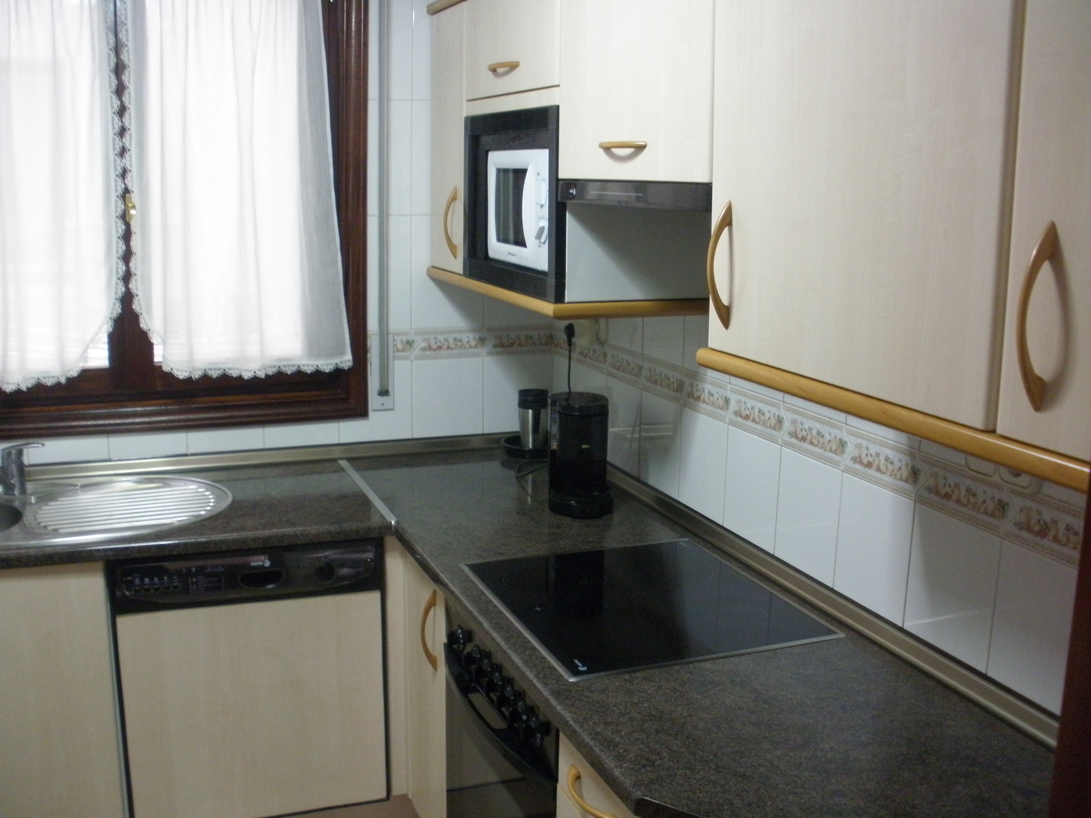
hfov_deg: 51.4
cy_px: 409
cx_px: 546
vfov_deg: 39.7
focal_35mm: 36
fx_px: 1135
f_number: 3.5
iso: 320
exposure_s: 1/8
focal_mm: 6.3
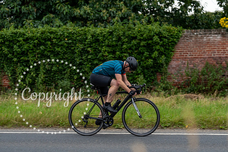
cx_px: 115
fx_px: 533
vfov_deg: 16.2
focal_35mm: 84
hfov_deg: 24.1
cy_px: 76
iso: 800
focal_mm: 82
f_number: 2.8
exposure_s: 1/800
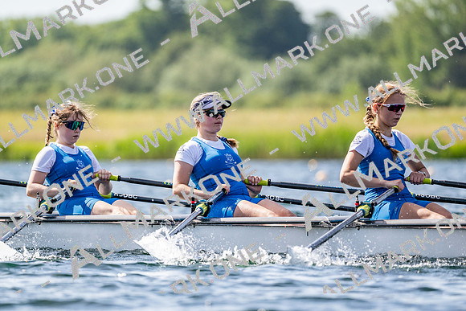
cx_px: 233
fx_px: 5179
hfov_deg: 5.2
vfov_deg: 3.4
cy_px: 156
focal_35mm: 400
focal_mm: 400
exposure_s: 1/2500
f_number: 4.5
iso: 320
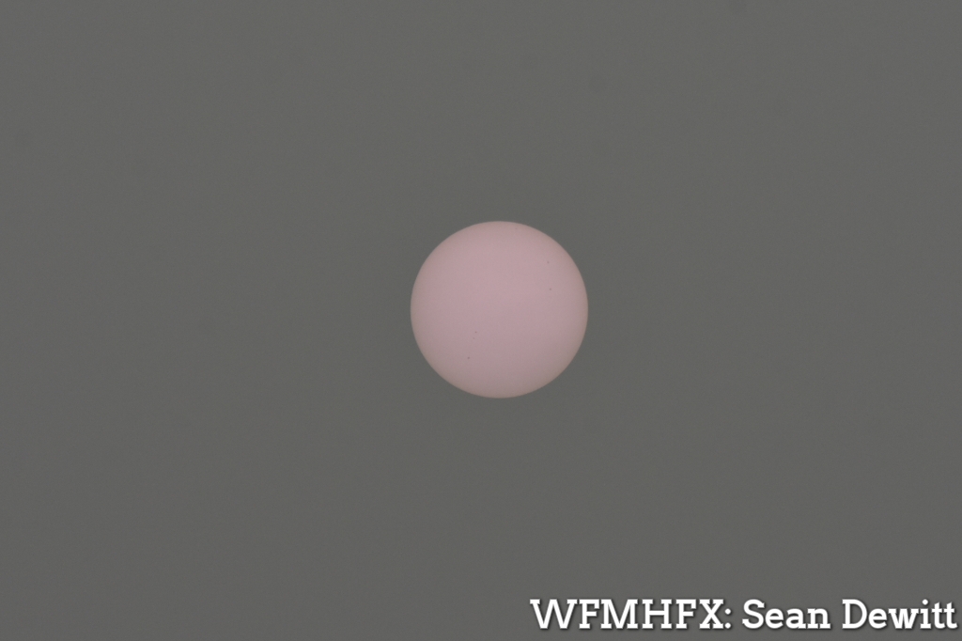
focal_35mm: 450
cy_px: 320
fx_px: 12020
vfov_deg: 3.1
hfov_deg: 4.6
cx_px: 481
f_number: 8
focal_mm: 300
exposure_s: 1/800
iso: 400
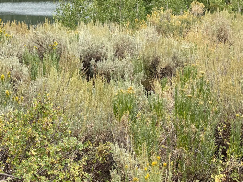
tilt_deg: -2.6
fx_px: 498
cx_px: 13
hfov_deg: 26.3
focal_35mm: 71
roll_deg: -0.4
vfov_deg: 20.0
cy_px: -4
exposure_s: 1/2342
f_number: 1.6
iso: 50
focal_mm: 5.96
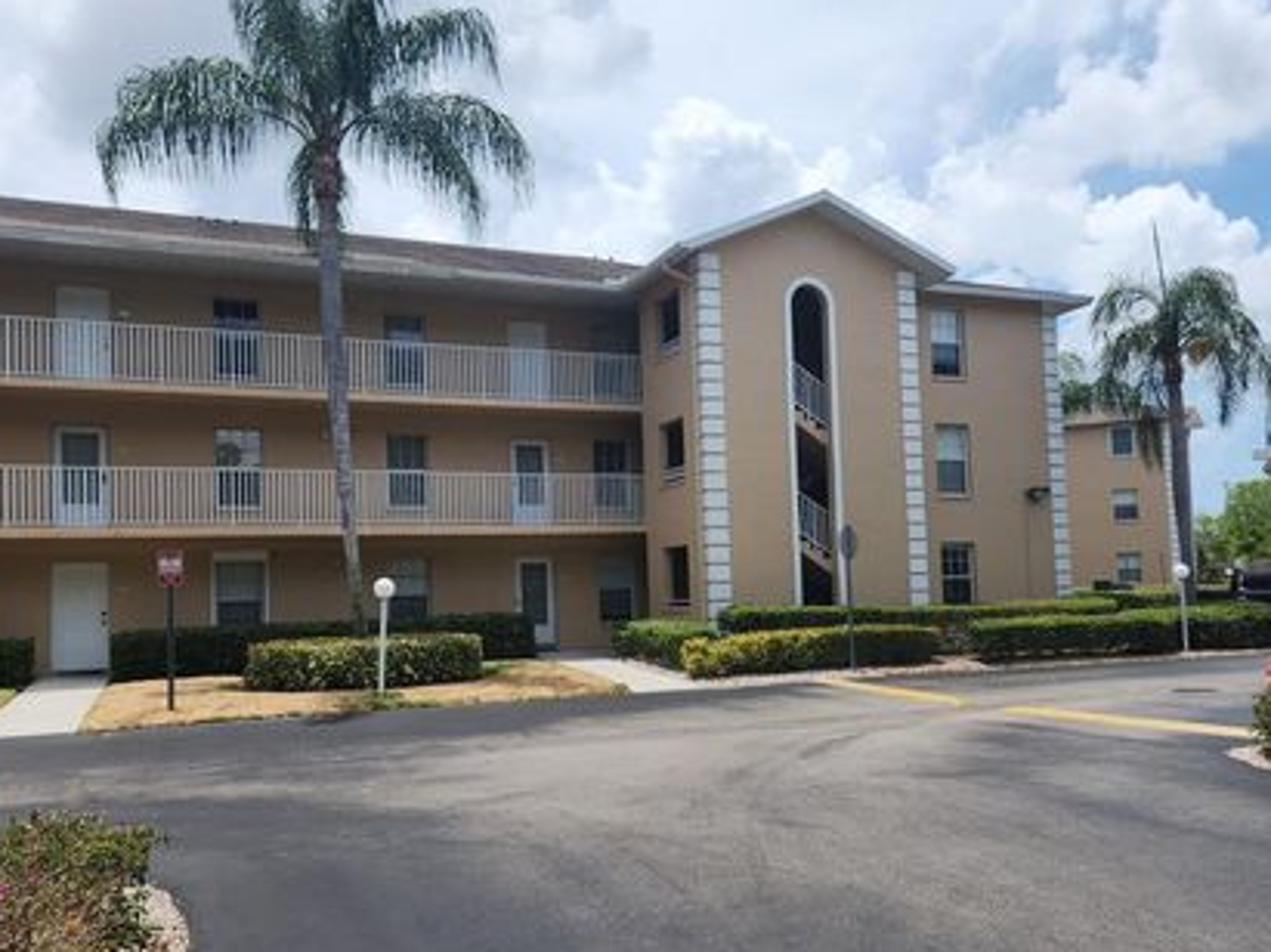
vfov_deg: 49.6
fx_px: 1028
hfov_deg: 63.4
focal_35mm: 28
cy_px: 524
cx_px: 591
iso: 20
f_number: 1.8
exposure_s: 1/1904
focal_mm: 5.4
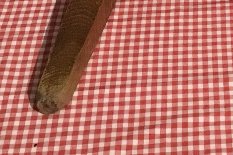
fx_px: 874
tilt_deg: -28.3
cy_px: -188
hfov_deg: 14.8
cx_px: 251
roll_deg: -1.3
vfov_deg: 9.3
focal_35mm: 135
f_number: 2.4
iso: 200
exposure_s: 1/25
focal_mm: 3.3
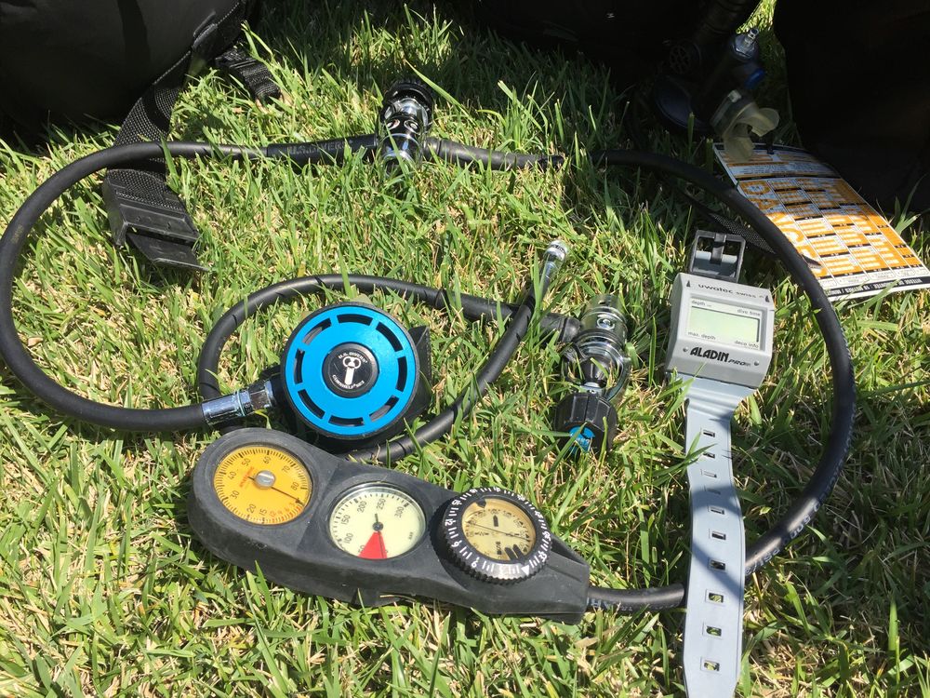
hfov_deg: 61.7
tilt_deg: -47.4
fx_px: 779
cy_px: 349
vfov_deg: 48.2
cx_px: 465
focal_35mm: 29
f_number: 2.2
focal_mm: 4.15
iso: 32
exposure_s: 1/1582
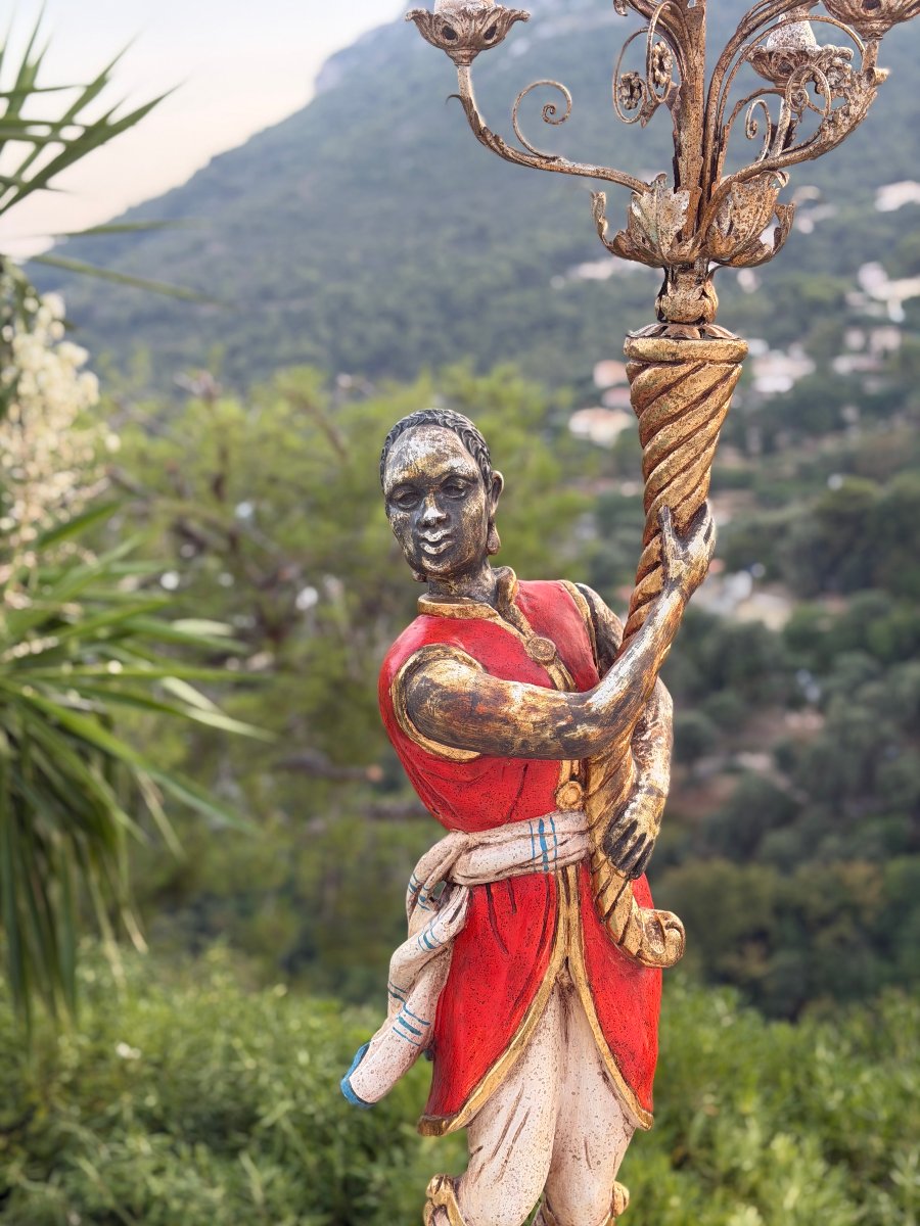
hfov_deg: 30.3
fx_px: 1701
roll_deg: -0.5
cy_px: 613
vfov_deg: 39.7
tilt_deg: -8.7
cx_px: 460
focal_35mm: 48
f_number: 1.78
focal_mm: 6.76
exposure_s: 1/195
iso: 64
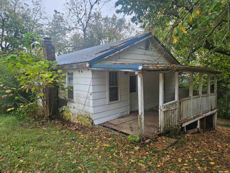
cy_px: 86
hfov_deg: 73.9
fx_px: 153
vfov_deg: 58.9
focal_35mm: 23
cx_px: 115
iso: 25
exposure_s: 1/212
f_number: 1.8
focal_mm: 5.4
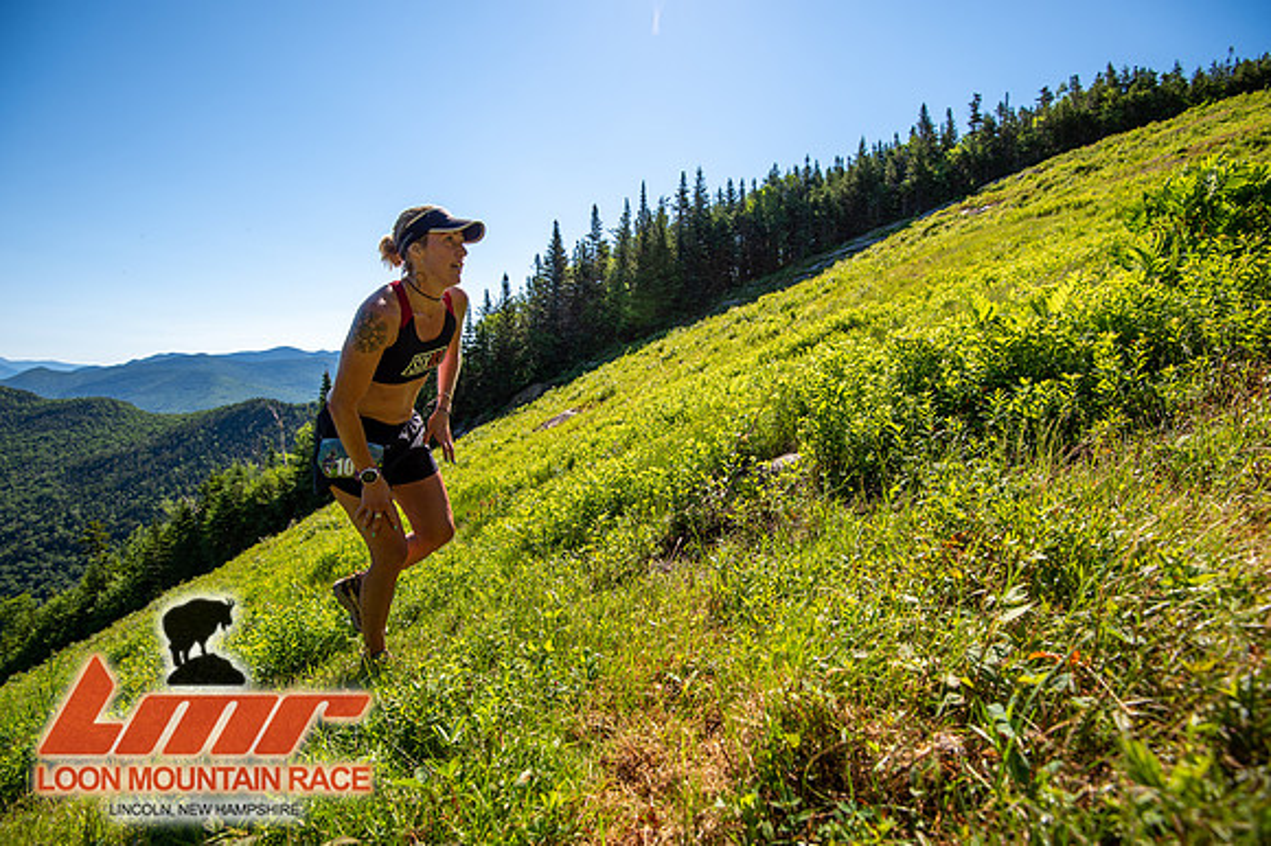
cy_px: 423
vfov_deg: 73.7
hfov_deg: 96.8
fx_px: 565
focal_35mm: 16
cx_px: 636
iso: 100
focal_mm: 16
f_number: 5
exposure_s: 1/500
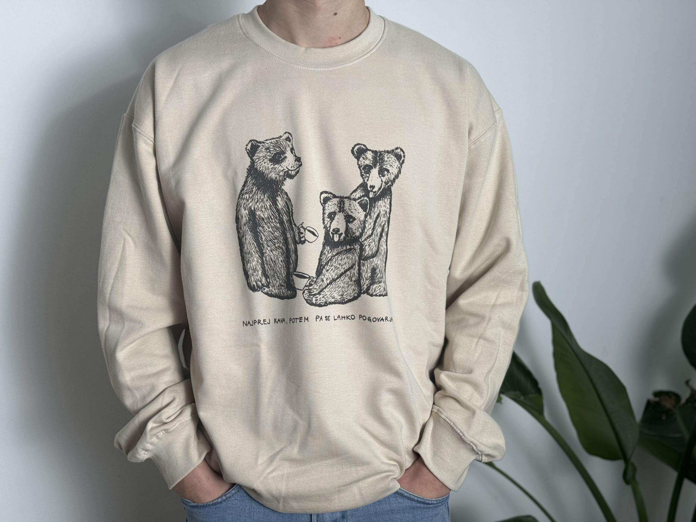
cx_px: 348
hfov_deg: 39.7
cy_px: 261
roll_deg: +0.7
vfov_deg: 30.3
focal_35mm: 48
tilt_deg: -7.5
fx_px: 965
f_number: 1.78
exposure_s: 1/100
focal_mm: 6.86
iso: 80
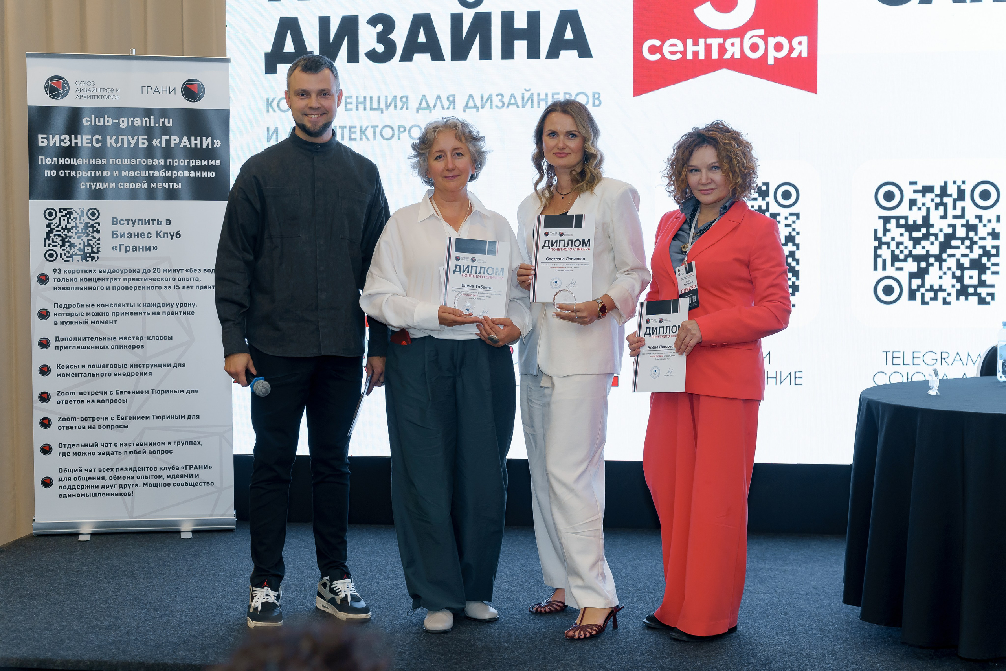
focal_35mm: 53
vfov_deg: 25.5
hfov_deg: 37.5
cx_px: 503
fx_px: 1481
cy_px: 335
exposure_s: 1/125
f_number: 4
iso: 1000
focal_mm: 53
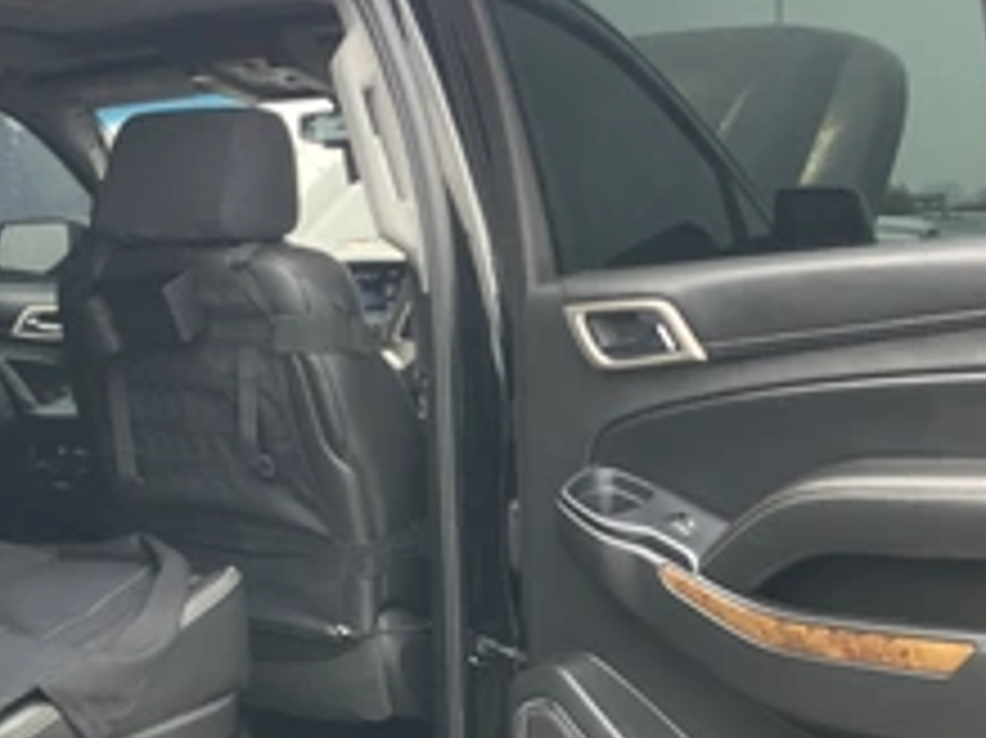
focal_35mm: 53
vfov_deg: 27.5
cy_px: 392
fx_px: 1509
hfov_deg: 36.2
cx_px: 455
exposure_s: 1/131
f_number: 1.8
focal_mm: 3
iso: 20
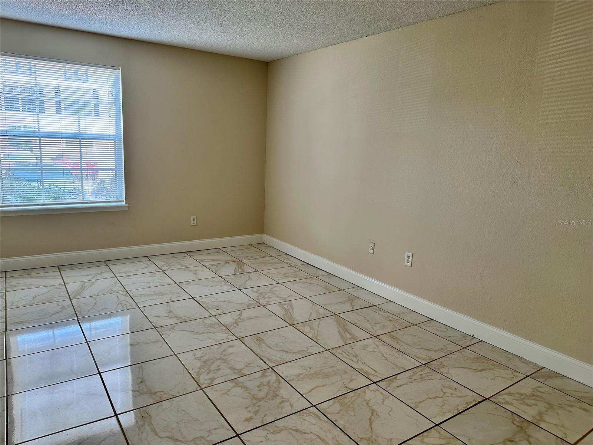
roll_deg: -2.5
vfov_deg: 56.8
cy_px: 222
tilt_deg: -10.1
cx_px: 296
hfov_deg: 71.6
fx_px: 411
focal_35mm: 24
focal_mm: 6.86
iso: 125
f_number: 1.78
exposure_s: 1/60
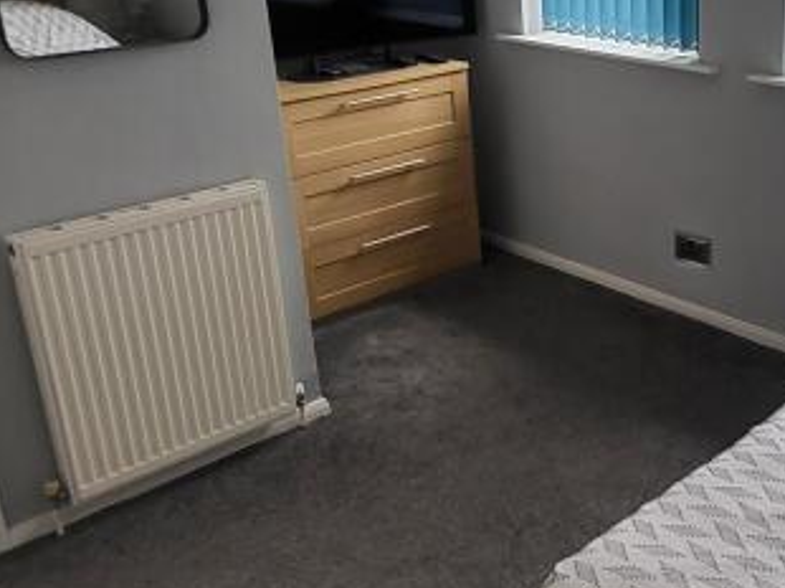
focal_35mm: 43
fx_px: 974
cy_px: 215
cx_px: 722
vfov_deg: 33.4
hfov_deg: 40.2
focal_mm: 1.74
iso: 80
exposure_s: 1/50
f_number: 2.2
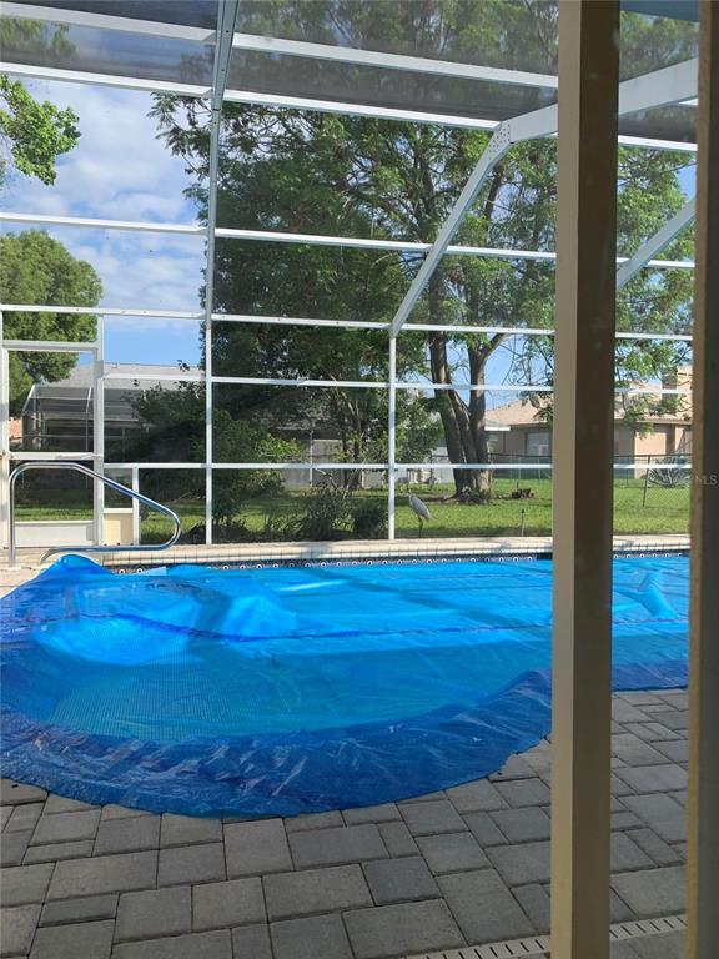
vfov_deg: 67.3
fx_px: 720
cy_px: 480
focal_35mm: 26
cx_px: 360
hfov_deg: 53.1
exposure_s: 1/732
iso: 25
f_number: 1.8
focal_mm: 4.25
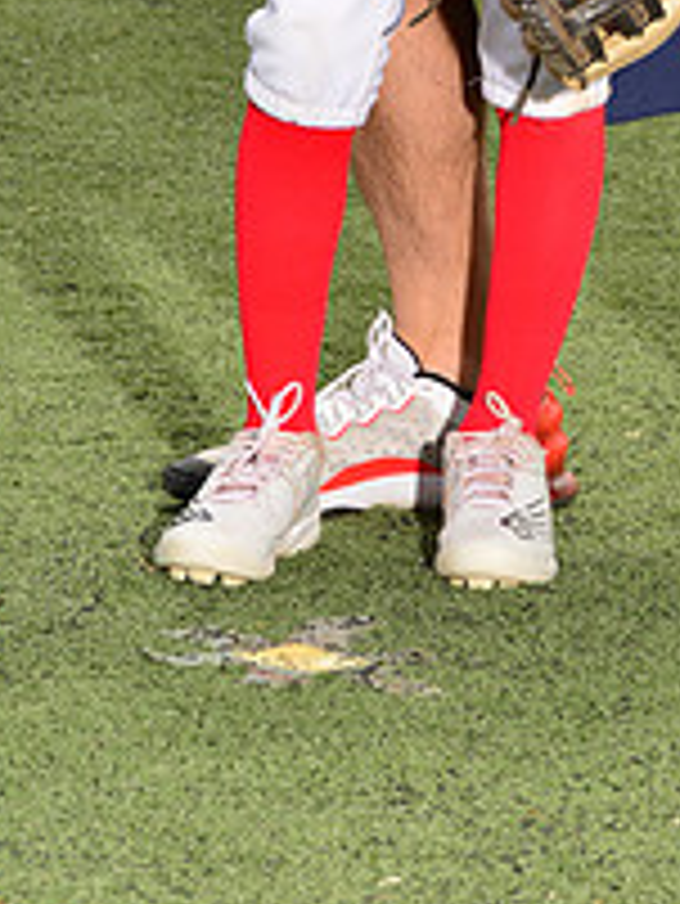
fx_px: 6881
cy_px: -351
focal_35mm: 263
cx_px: 804
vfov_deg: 7.4
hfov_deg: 5.6
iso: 125
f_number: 11
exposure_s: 1/200
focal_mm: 95
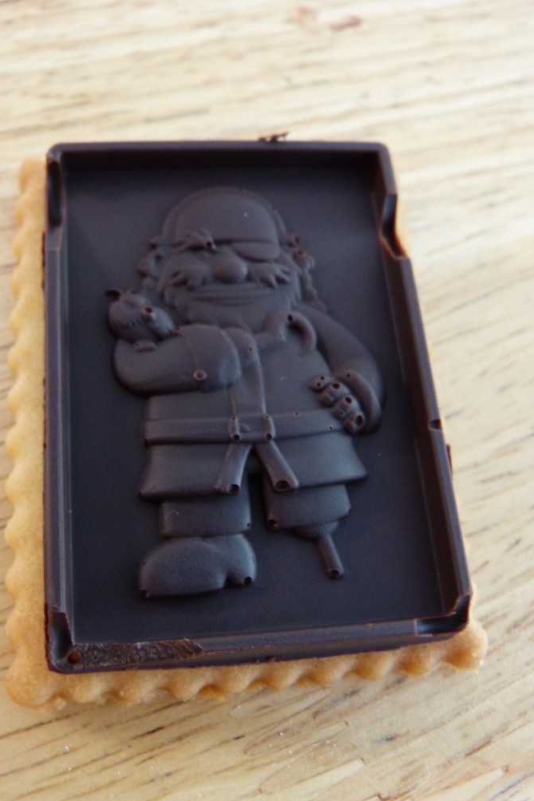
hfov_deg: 37.8
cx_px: 235
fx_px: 779
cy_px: 407
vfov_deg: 54.4
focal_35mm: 35
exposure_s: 1/6
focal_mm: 5.7
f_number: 3
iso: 400
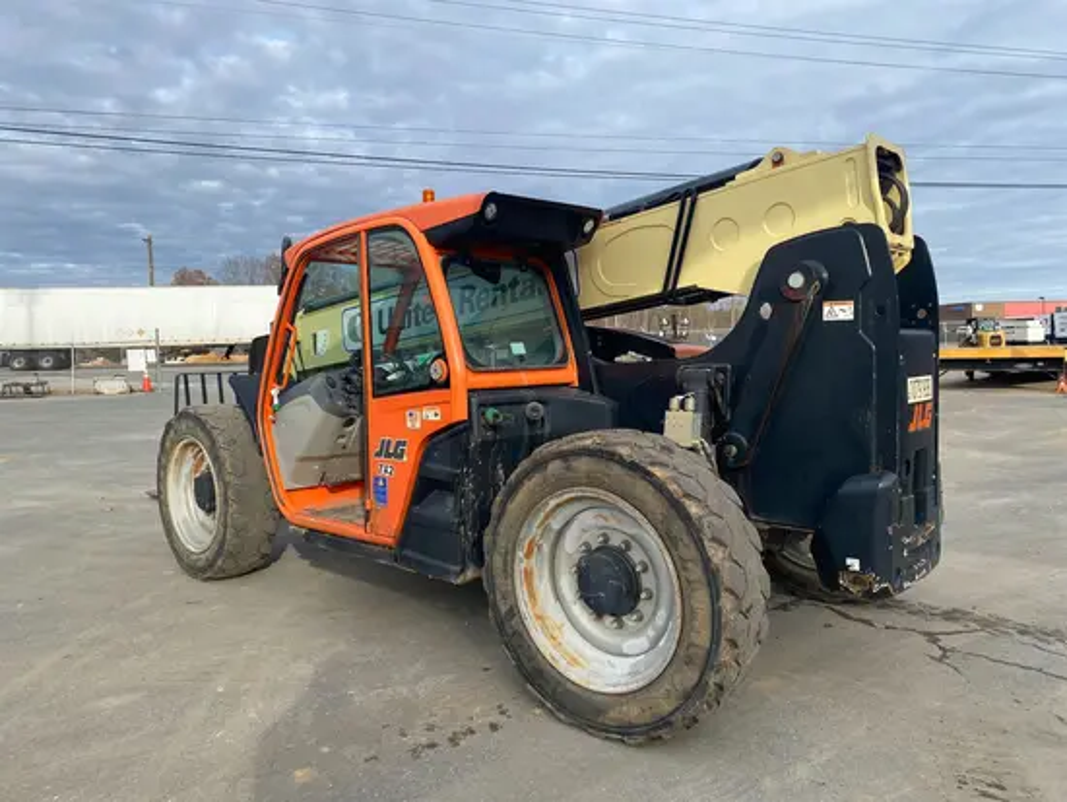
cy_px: 401
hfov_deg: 67.3
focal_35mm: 26
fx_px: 802
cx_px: 534
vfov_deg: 53.1
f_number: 1.8
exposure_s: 1/1287
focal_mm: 4.25
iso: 32
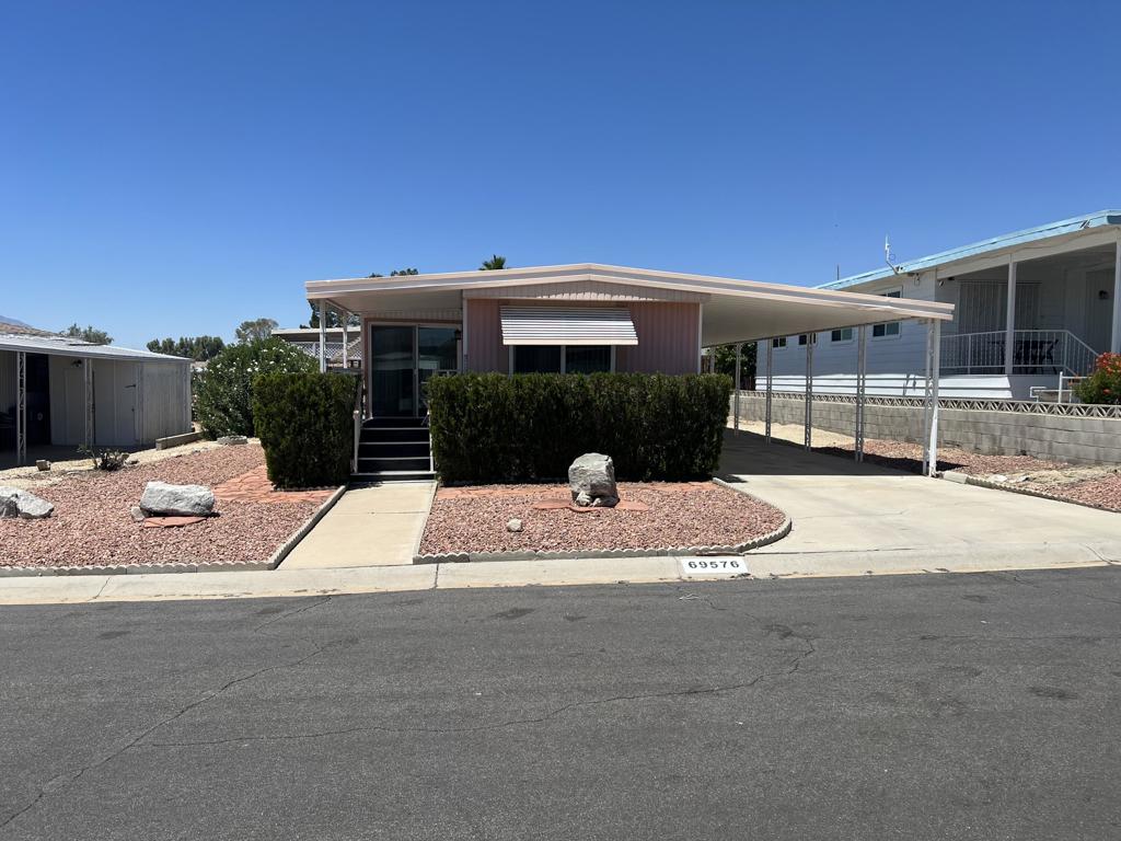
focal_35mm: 26
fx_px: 842
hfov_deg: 67.3
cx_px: 560
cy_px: 420
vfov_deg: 53.1
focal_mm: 5.7
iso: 50
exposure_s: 1/5882
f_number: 1.5
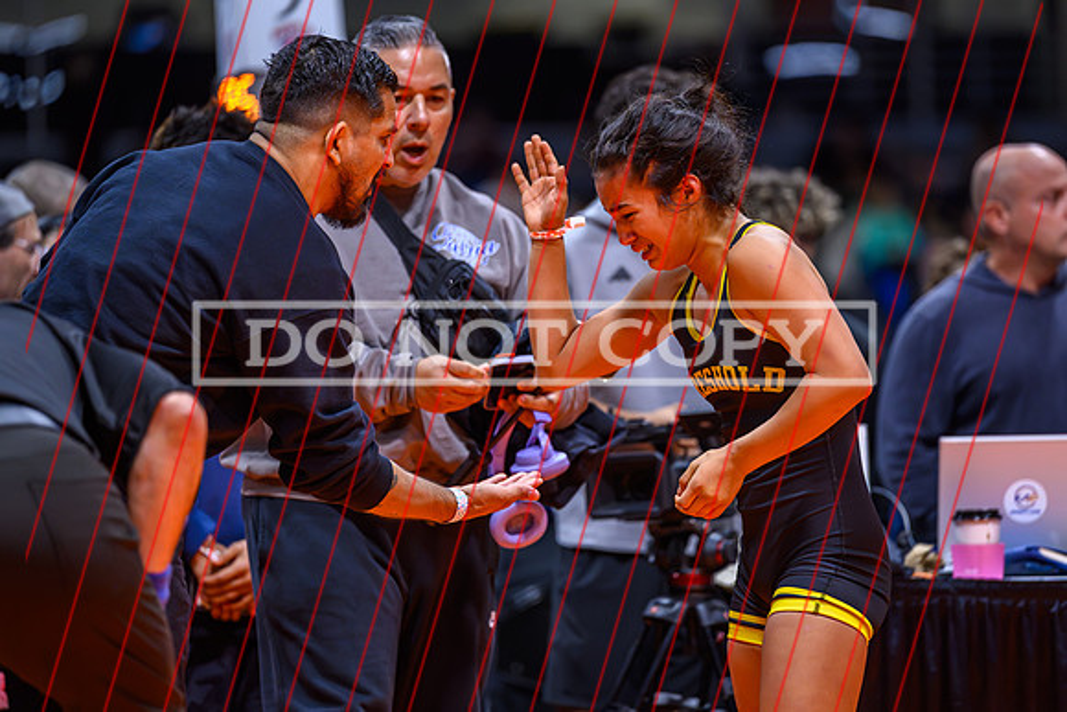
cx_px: 614
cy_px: 383
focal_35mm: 247
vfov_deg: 5.6
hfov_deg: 8.3
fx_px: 7318
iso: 3200
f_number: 2.8
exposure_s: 1/640
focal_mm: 200
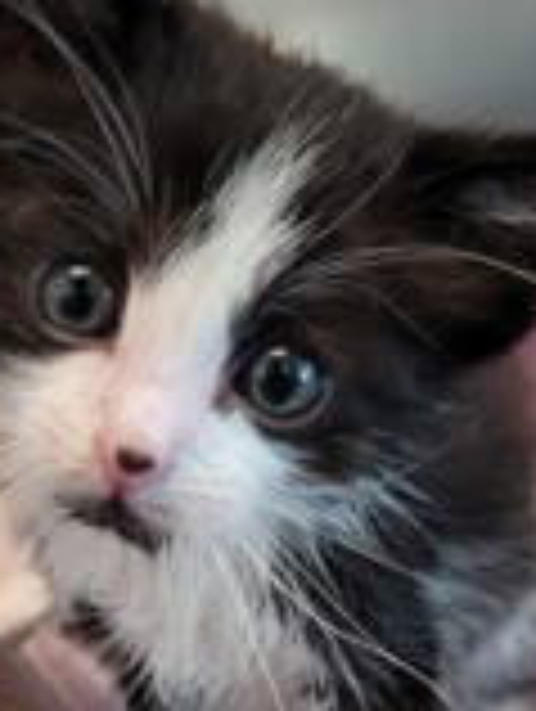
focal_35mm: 69
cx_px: 259
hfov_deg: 21.4
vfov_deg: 27.3
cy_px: 616
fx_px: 1421
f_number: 1.8
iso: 250
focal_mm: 5.4
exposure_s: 1/40
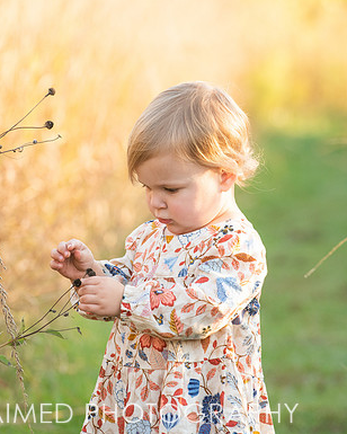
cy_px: 217
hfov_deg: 5.5
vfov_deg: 6.8
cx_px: 143
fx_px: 3633
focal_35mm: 283
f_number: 6.3
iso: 800
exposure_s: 1/500
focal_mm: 200
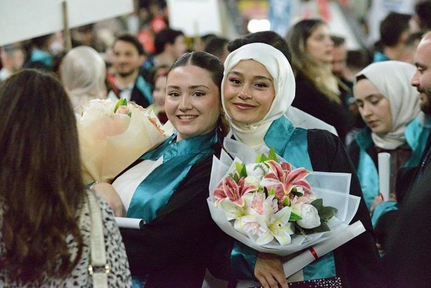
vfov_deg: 10.6
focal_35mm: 130
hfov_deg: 15.8
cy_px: 144
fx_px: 1557
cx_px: 216
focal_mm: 130
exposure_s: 1/2000
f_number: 2.8
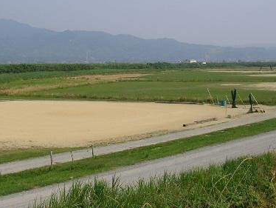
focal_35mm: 65
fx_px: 519
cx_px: 92
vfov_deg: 22.3
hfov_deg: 29.6
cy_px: 40
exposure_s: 1/1016
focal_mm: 5.8
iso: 71
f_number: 4.1
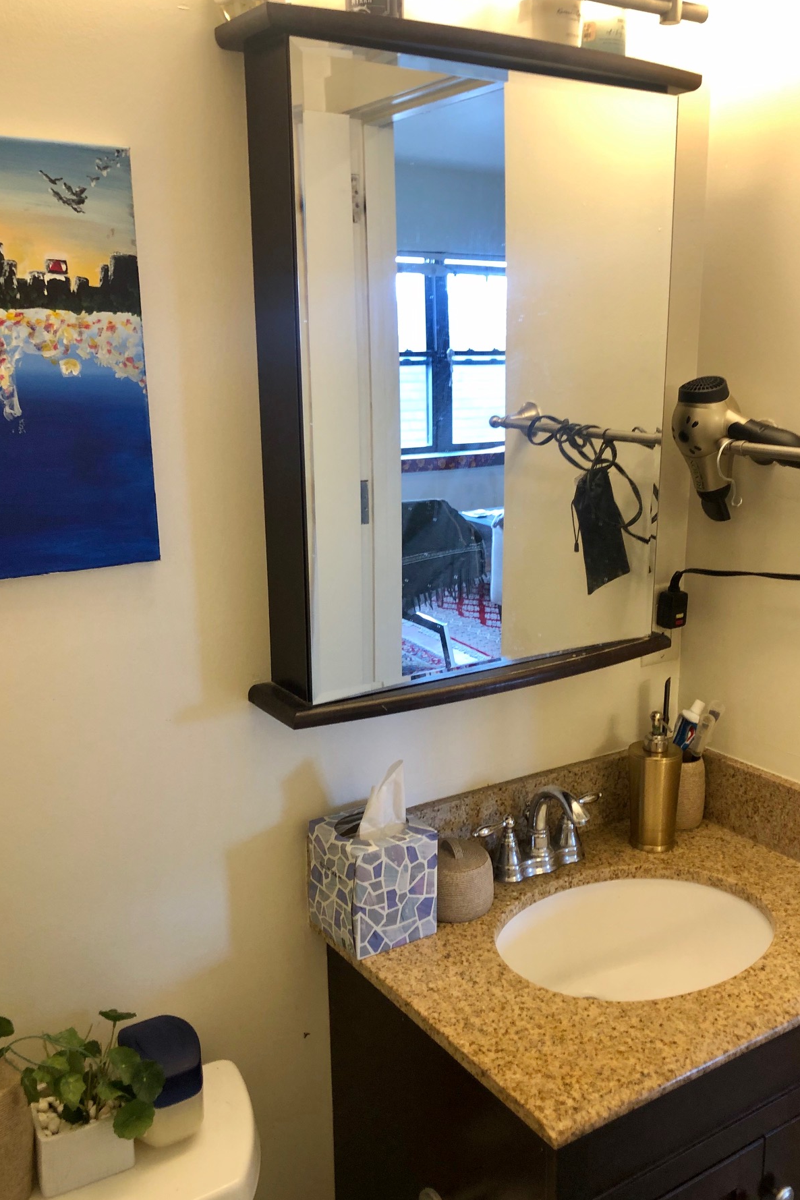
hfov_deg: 39.9
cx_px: 443
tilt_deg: -14.0
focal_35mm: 33
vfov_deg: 57.2
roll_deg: -0.2
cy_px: 633
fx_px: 1100
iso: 32
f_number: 1.8
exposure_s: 1/24
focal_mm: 4
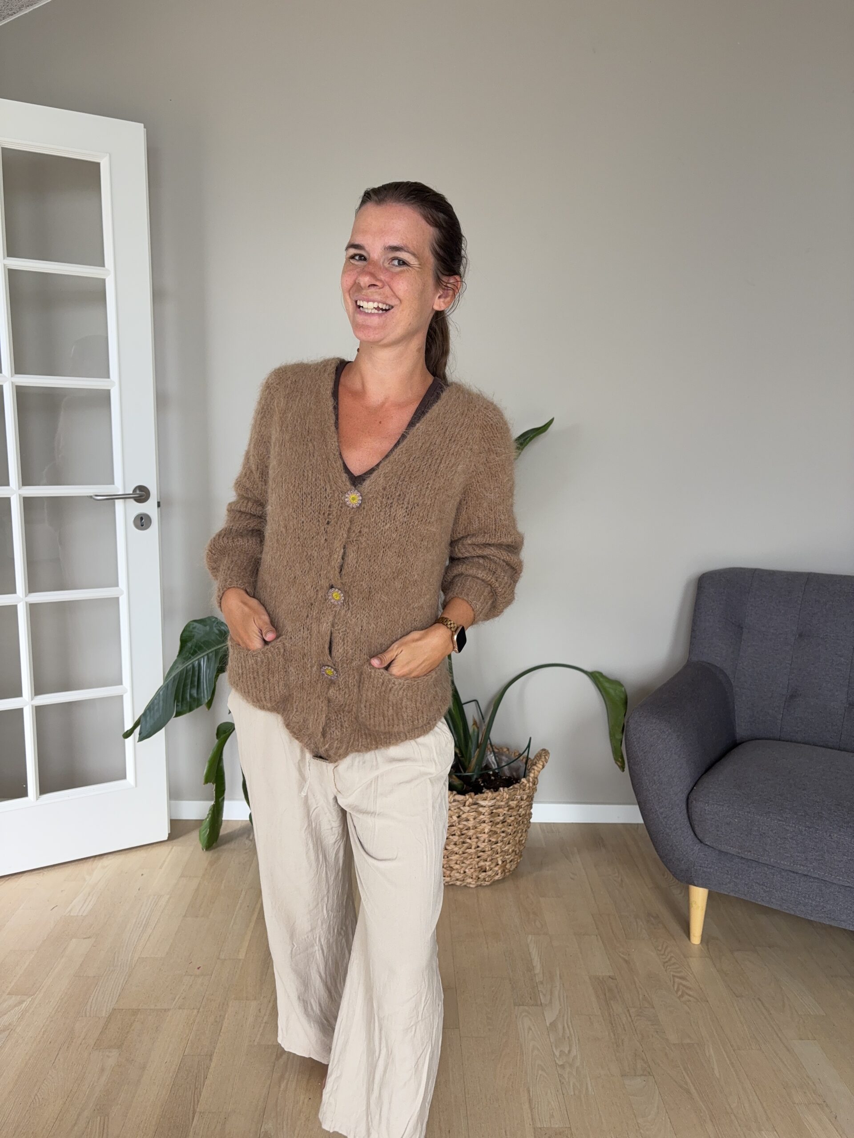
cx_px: 427
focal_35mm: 26
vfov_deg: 67.3
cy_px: 569
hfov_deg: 53.1
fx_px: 855
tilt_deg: -8.5
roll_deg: -1.4
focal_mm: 5.96
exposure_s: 1/121
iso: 64
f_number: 1.6
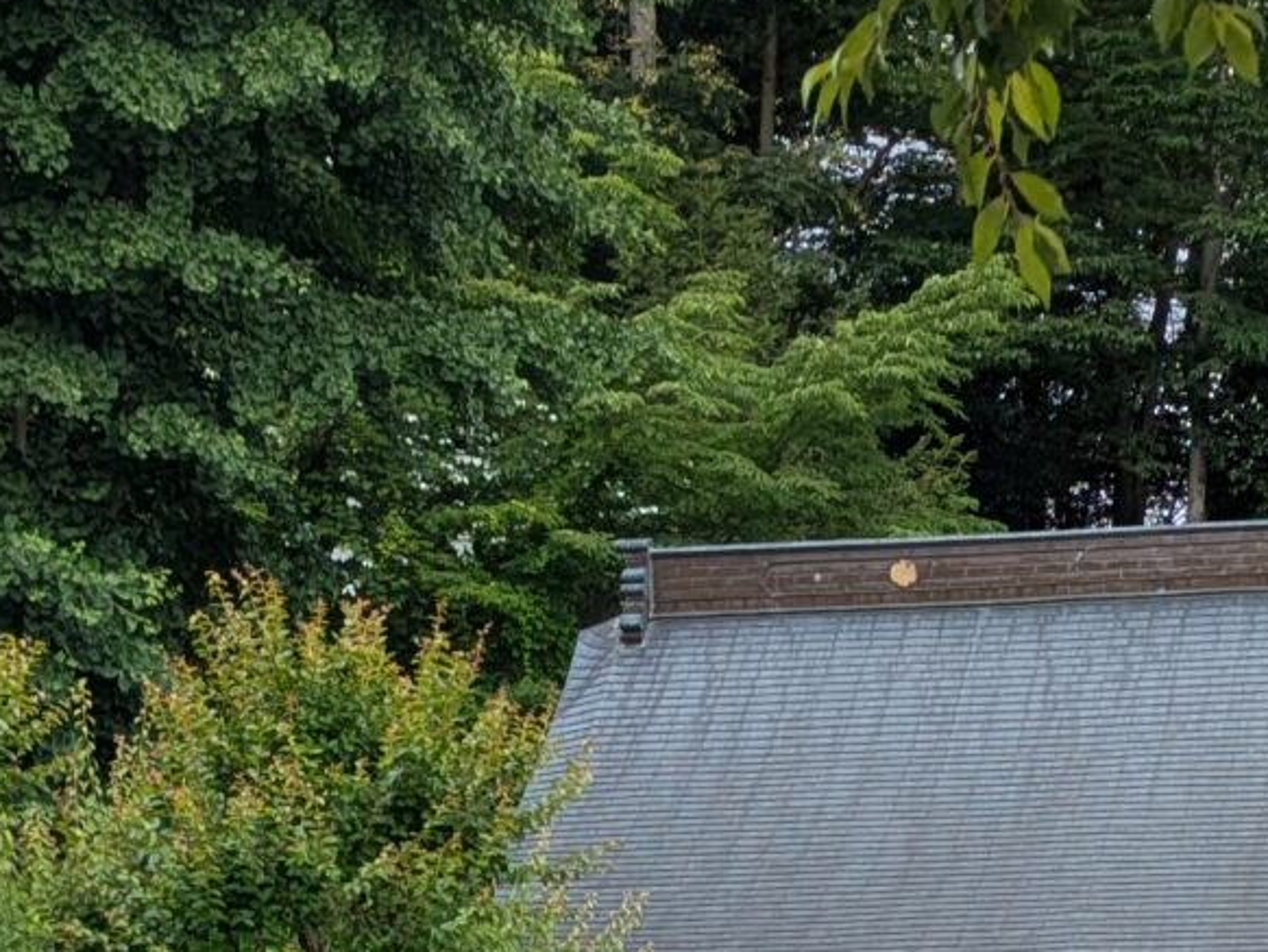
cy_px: 1590
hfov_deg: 17.8
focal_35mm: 110
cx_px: 967
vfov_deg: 12.5
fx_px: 4031
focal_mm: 5.43
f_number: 1.89
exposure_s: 1/888
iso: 42
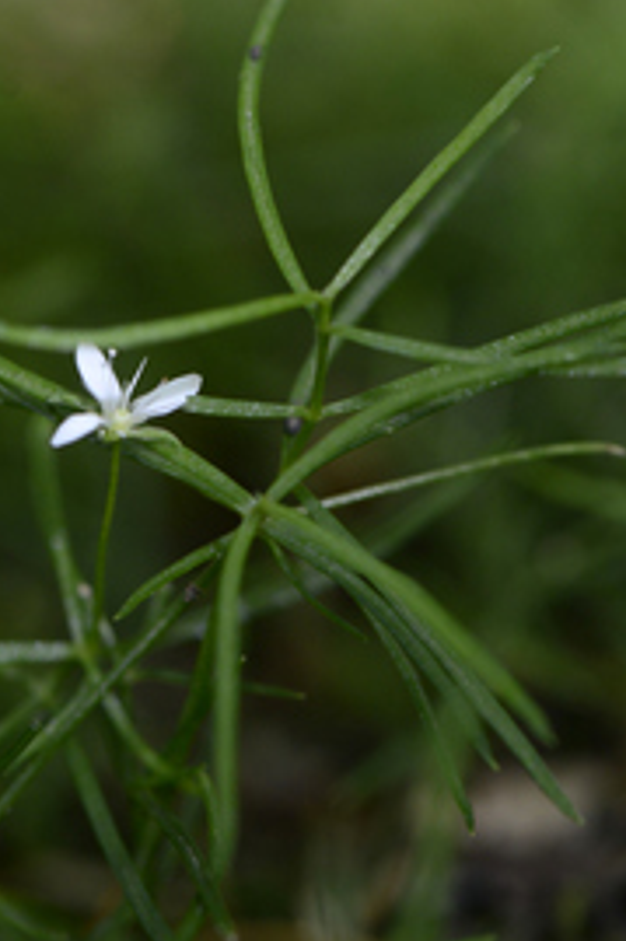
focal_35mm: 195
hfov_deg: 7.0
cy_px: 560
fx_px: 5092
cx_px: 205
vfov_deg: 10.6
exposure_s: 1/160
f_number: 6.3
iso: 640
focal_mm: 105
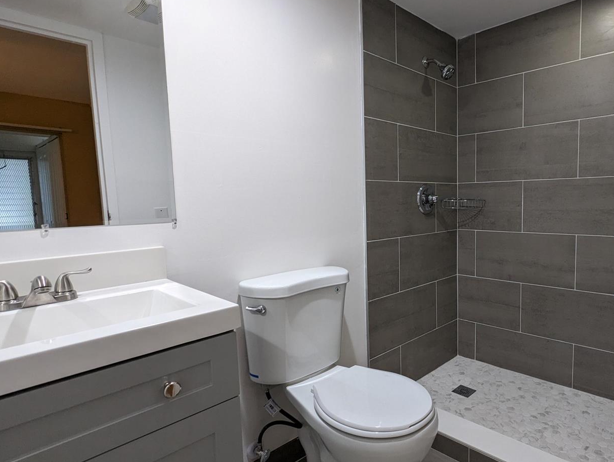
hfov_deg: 77.2
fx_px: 373
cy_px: 231
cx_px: 392
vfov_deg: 63.6
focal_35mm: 21
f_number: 2.2
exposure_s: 1/24
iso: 74
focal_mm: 2.35
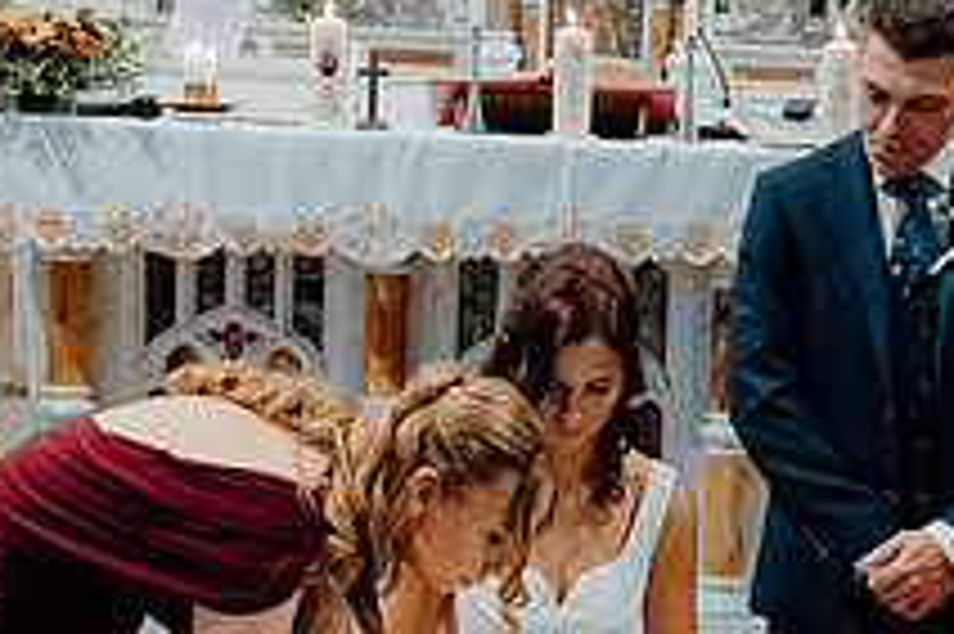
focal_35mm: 93
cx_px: 662
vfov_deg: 14.5
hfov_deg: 21.8
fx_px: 2463
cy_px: 569
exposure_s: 1/160
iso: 3200
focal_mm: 34
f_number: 3.5
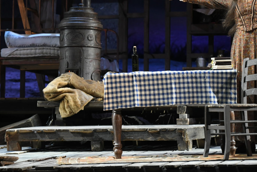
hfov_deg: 10.0
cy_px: 15
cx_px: 76
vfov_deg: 6.7
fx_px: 1463
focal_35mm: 205
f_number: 4
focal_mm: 110
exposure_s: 1/200
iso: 3200
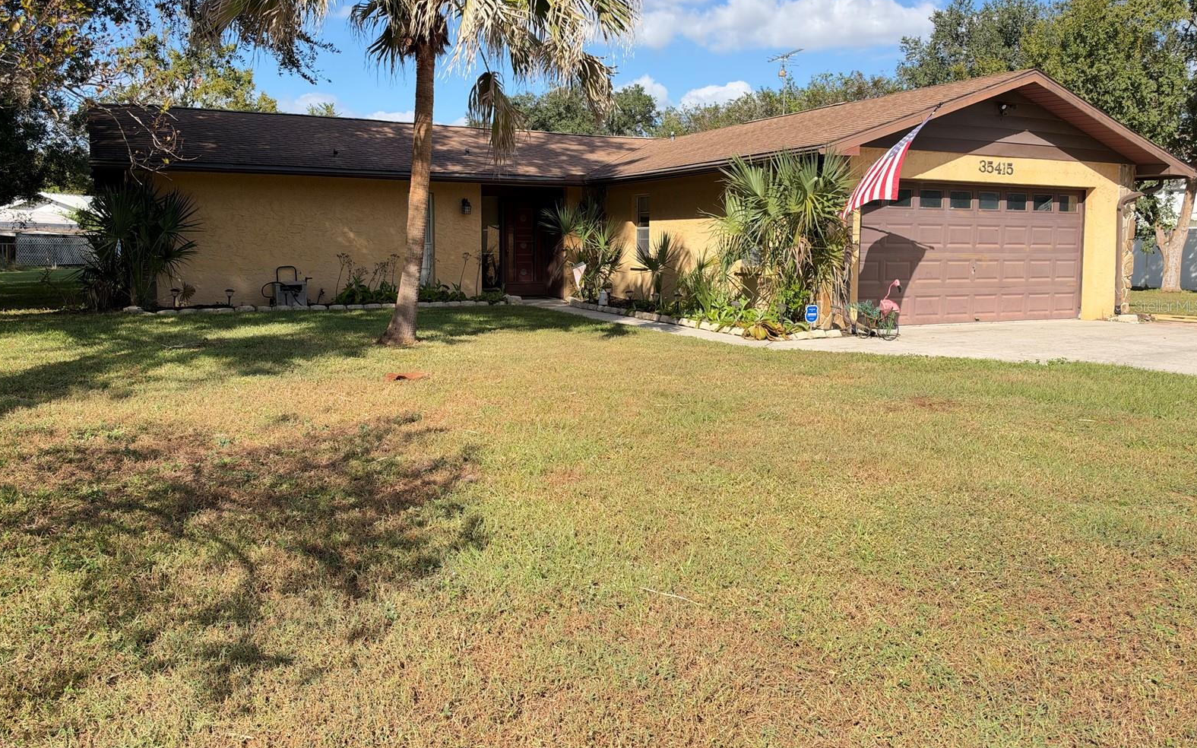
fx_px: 913
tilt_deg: -4.2
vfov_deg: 44.3
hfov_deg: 66.5
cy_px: 306
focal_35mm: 28
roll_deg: +0.2
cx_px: 598
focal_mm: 6.93
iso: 80
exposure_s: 1/1795
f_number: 1.8
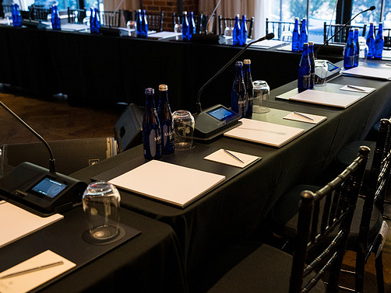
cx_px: 217
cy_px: 146
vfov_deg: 36.0
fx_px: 452
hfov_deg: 46.7
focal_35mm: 40
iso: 2800
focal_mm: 36
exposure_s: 1/160
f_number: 3.5
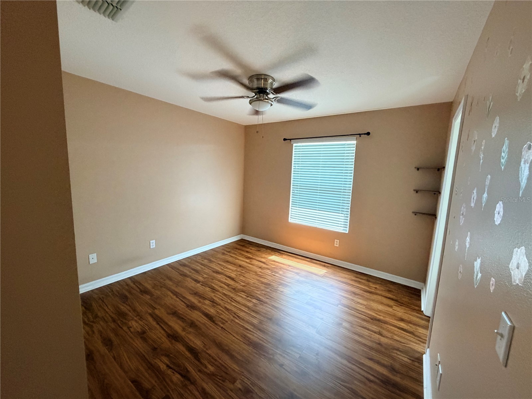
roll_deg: -1.9
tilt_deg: -7.3
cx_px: 266
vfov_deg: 85.7
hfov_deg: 102.1
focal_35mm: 14
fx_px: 215
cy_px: 200
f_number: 2.2
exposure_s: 1/60
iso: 500
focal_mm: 2.22
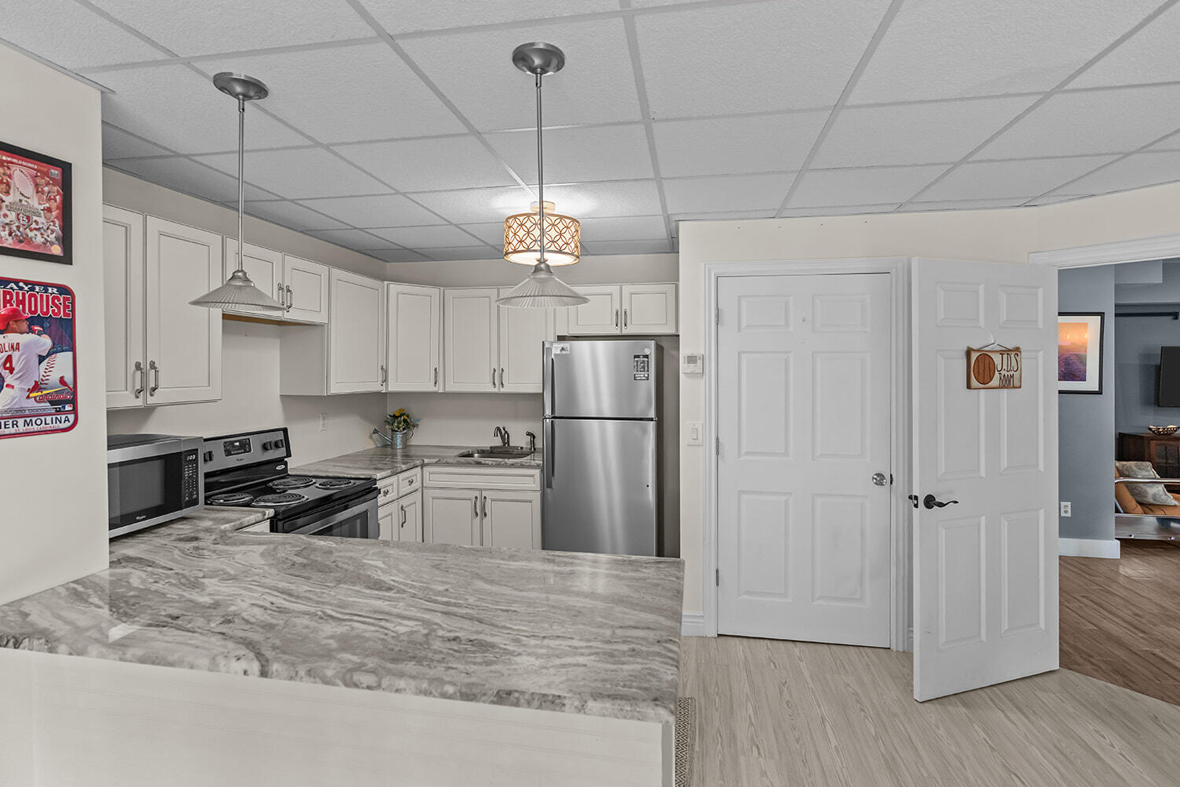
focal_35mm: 17
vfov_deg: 70.4
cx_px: 590
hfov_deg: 93.3
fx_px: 557
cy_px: 417
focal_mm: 16
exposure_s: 1/50
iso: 2000
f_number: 3.5
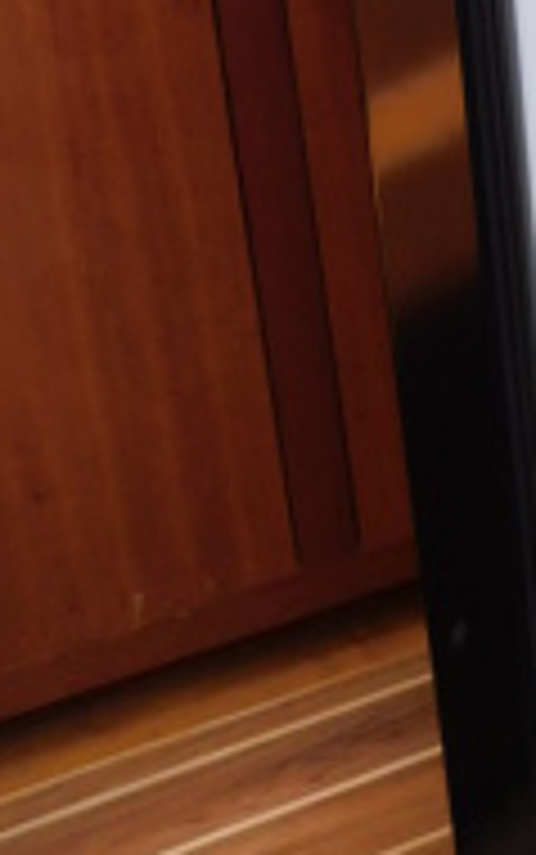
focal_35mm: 77
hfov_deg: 15.4
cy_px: -216
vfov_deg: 24.0
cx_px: 847
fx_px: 1797
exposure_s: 1/30
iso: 160
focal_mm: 4
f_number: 3
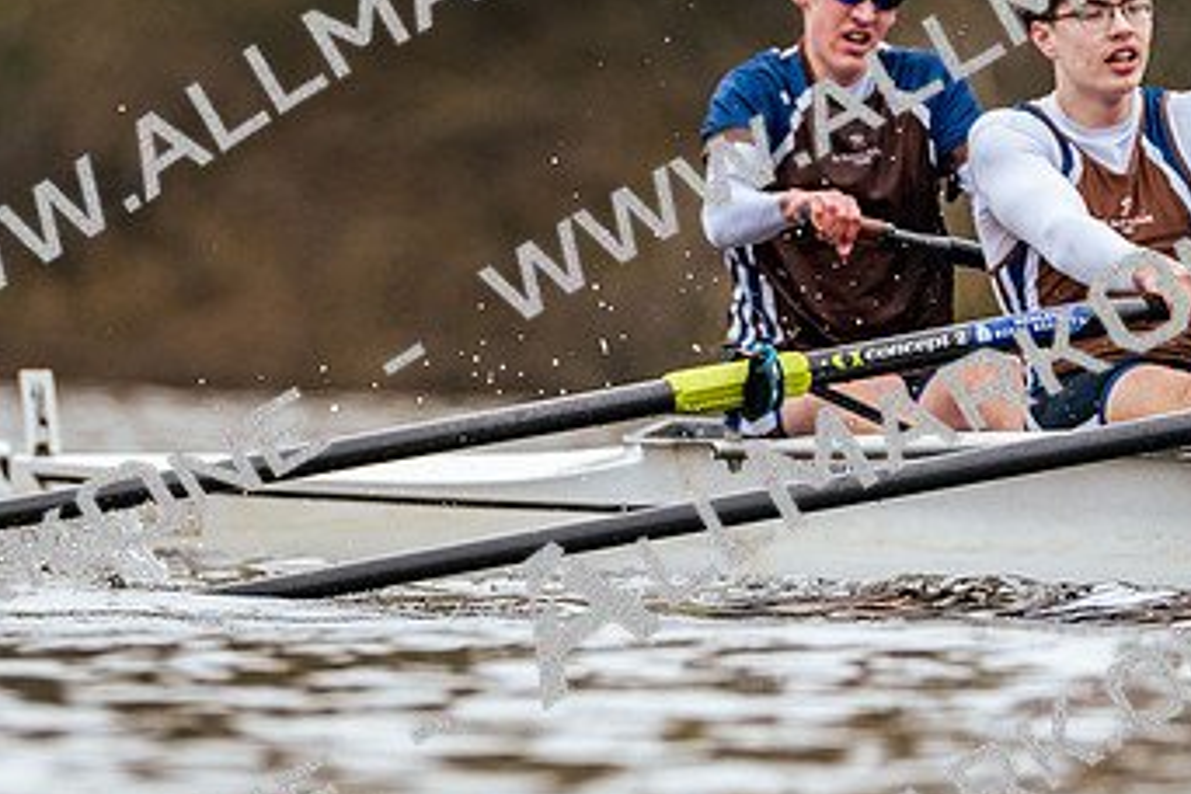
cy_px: 378
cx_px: 226
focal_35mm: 1018
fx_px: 33676
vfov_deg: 1.4
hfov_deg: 2.0
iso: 1250
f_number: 6.3
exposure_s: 1/2000
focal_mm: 600
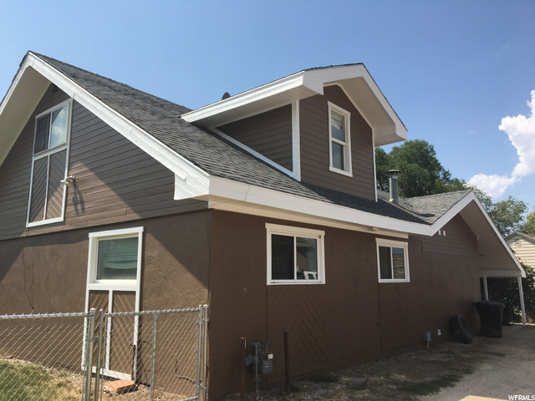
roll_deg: -0.4
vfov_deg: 48.2
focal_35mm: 29
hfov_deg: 61.7
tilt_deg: +9.8
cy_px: 200
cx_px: 268
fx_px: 448
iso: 25
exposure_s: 1/1709
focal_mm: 4.15
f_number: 2.2
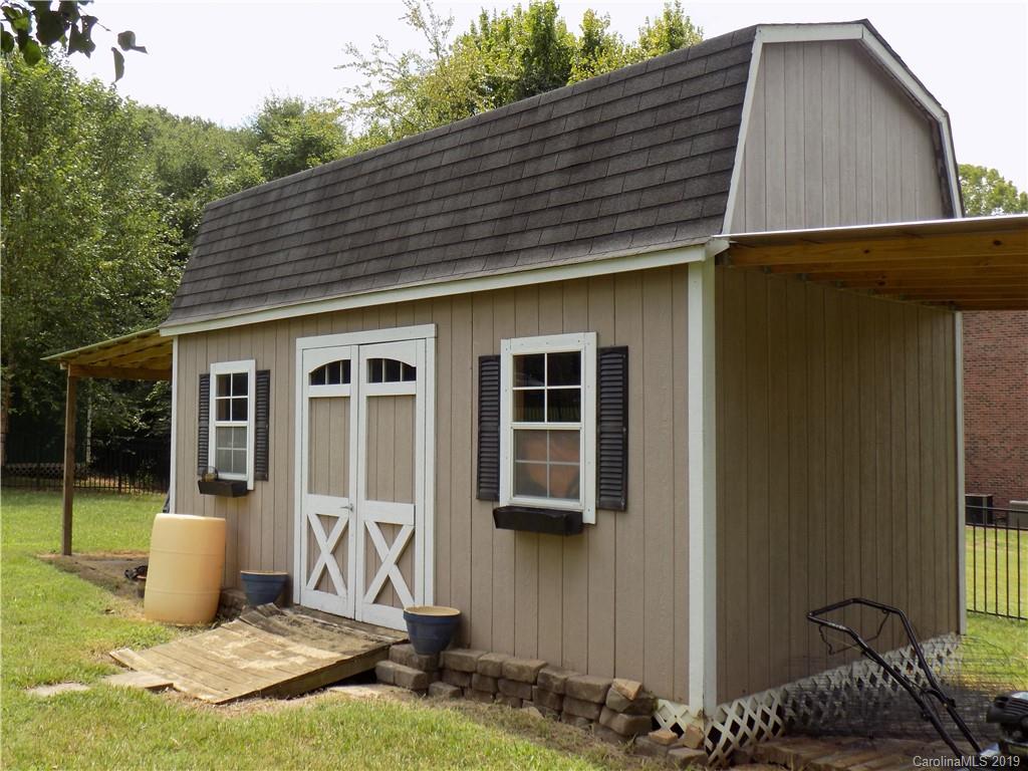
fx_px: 1010
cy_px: 386
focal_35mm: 34
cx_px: 514
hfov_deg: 54.0
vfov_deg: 41.8
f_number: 3.4
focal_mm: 6.1
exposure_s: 1/320
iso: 80
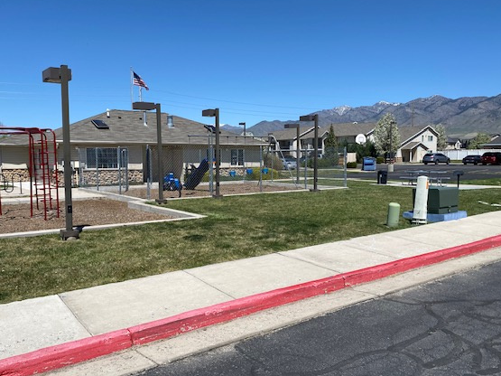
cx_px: 231
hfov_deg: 59.9
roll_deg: +0.6
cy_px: 203
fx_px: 434
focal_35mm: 30
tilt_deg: -6.4
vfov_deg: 46.7
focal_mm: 4.25
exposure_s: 1/4115
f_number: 1.8
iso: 32
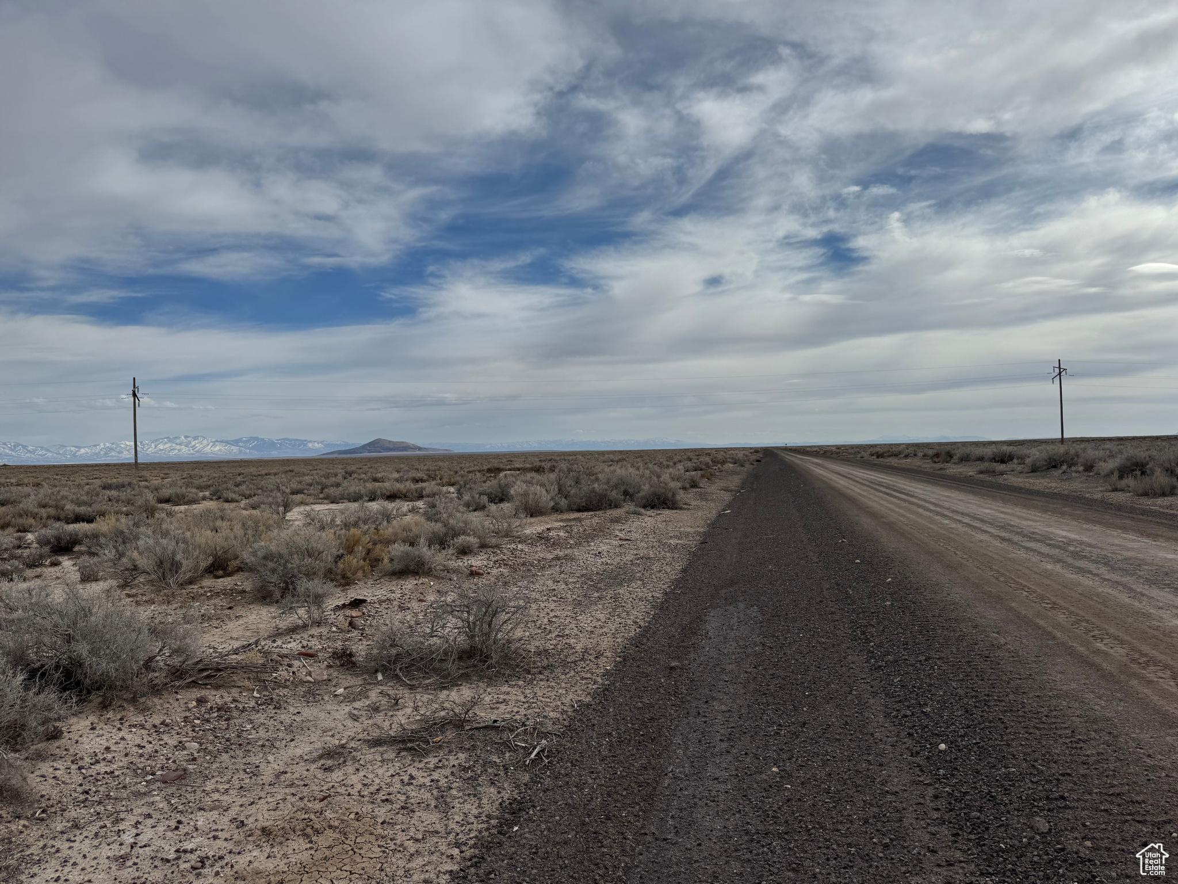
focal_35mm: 24
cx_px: 589
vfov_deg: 56.8
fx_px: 817
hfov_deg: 71.6
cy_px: 442
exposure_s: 1/10417
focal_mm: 6.76
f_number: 1.78
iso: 80
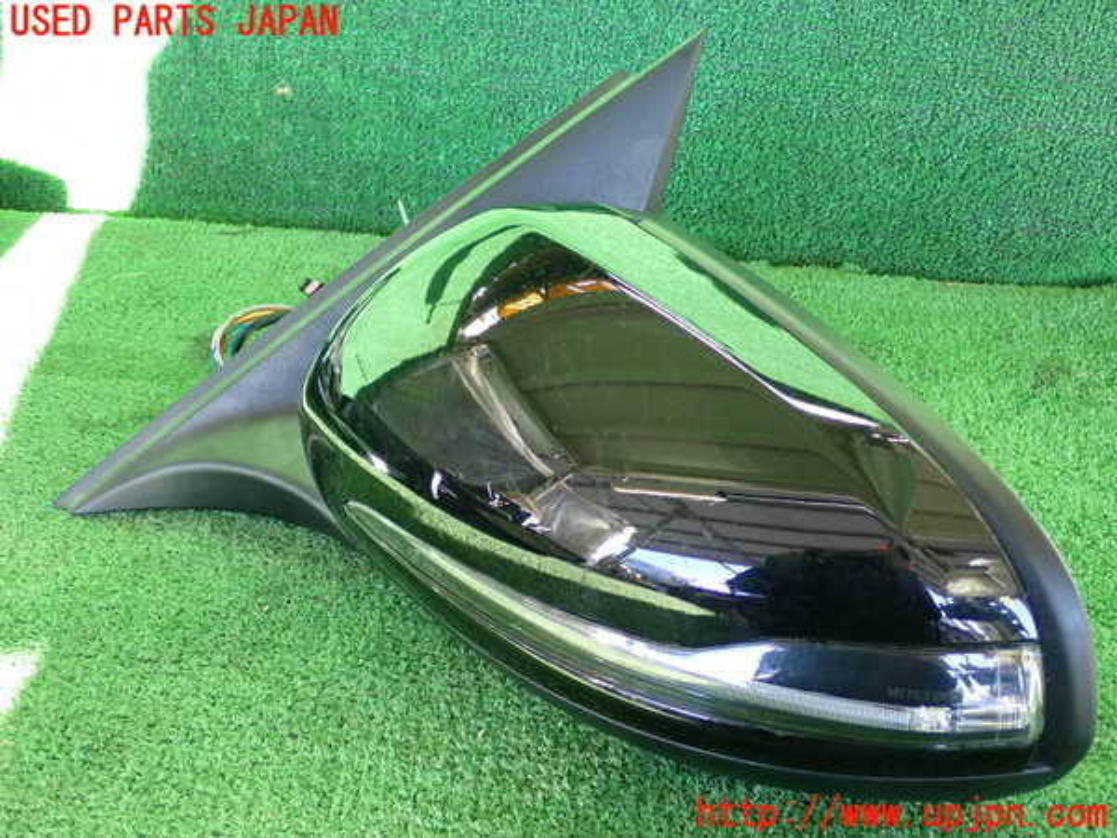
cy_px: 419
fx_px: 1517
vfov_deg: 30.9
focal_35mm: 47
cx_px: 558
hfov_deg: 40.4
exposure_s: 1/125
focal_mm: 8.4
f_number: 3.1
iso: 640
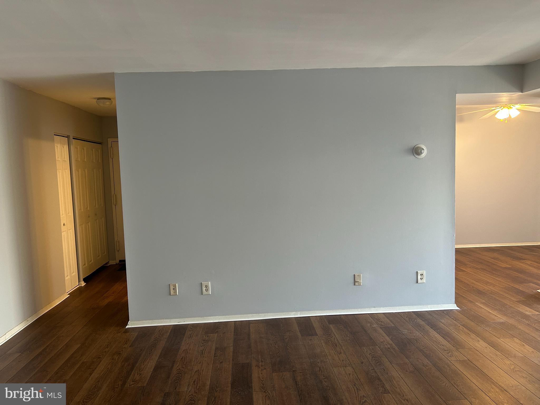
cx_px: 270
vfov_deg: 53.1
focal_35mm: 26
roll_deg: +1.5
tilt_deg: -4.9
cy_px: 202
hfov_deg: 67.3
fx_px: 406
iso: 125
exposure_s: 1/60
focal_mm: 5.7
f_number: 1.5
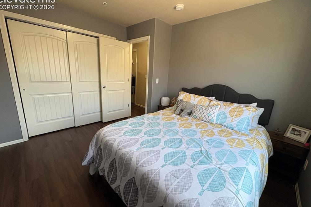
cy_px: 102
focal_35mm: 15
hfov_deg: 100.4
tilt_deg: -13.9
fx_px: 130
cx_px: 154
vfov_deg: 77.3
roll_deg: -2.2
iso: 160
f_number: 2.2
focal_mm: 2.22
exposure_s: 1/120
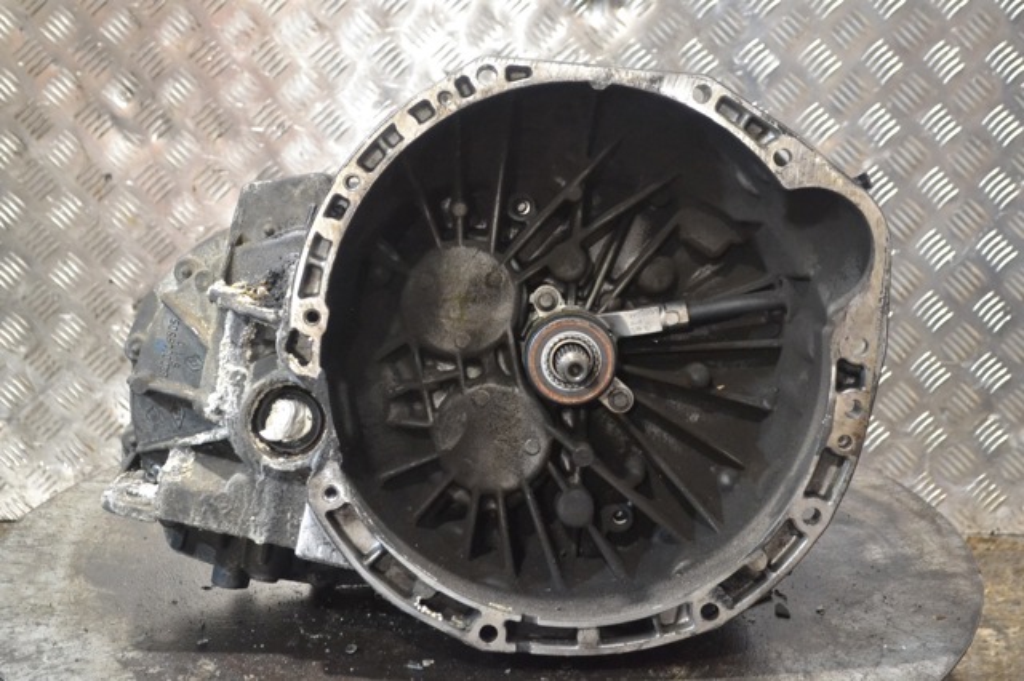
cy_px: 340
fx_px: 1919
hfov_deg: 29.9
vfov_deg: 20.1
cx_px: 512
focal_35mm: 68
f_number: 5.3
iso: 3200
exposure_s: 1/40
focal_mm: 45
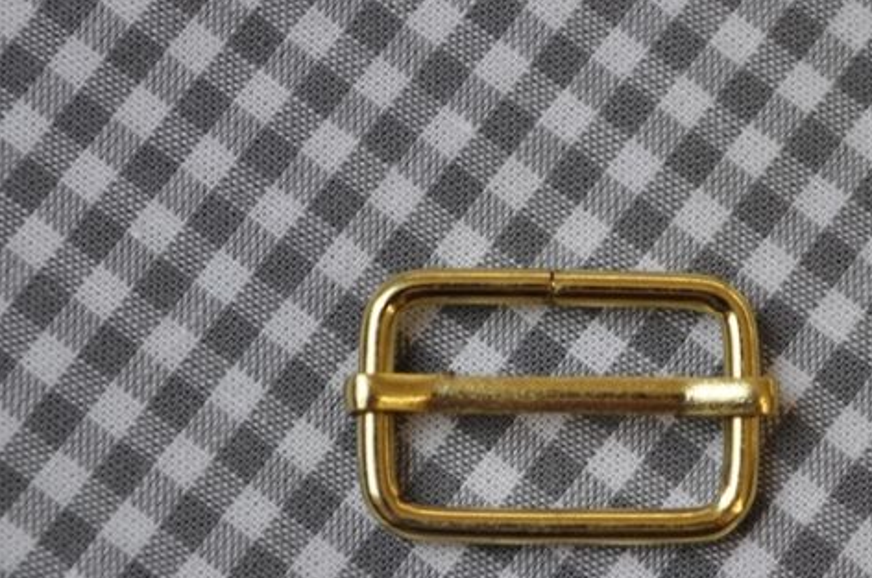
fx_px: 3382
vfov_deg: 9.8
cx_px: 589
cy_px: 389
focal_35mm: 140
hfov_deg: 14.7
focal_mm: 55
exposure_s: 1/100
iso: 400
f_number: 5.6
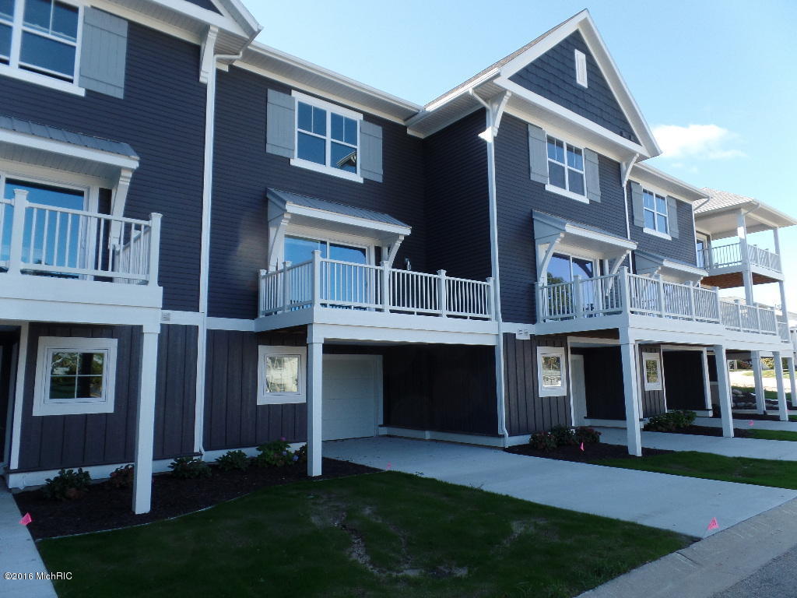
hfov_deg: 73.9
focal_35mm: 23
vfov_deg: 58.9
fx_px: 530
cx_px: 398
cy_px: 299
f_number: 3.5
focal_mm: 4.1
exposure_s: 1/180
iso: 80
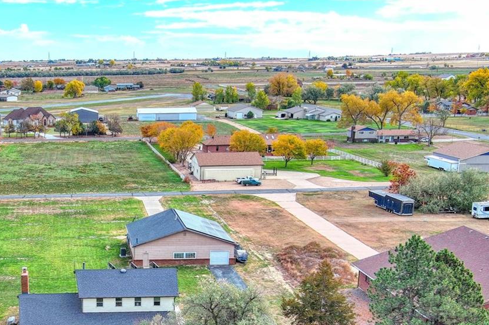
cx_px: 89
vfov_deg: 23.8
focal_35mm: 56
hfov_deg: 34.4
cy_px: 263
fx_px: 760
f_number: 2.8
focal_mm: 10.6
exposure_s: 1/945
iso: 100
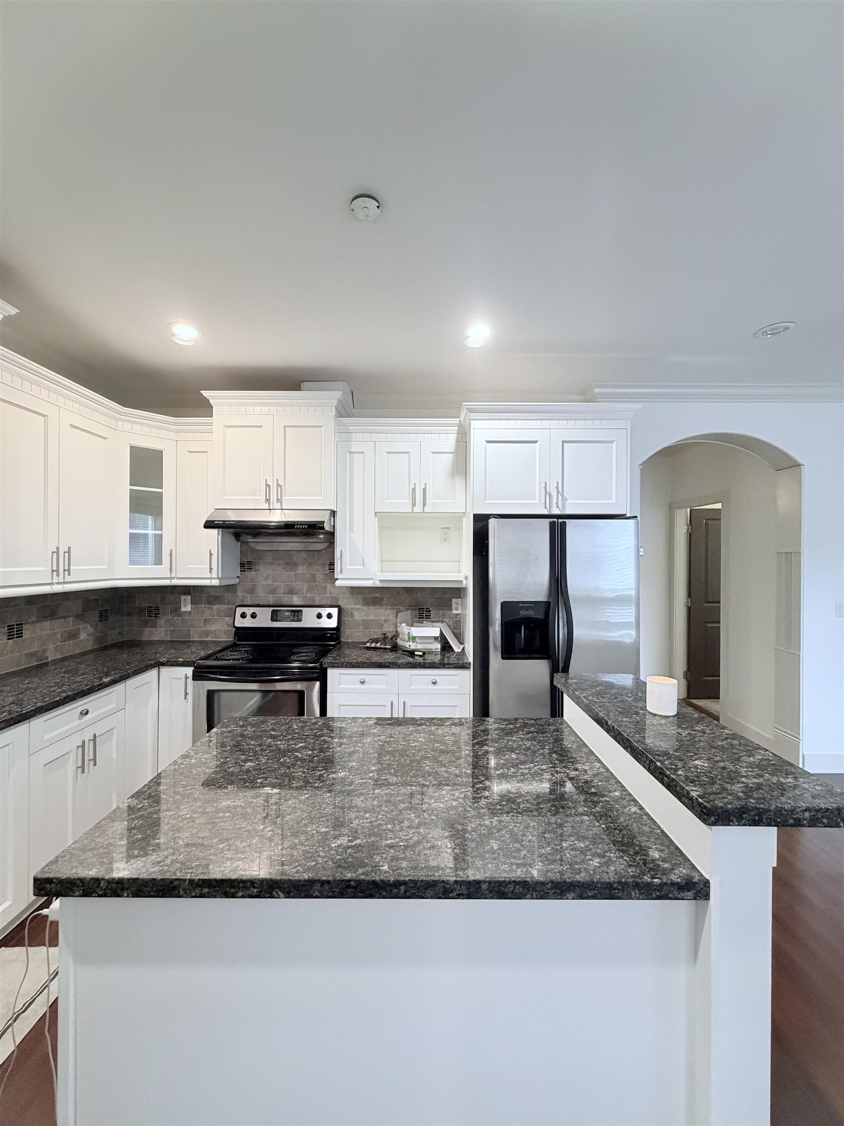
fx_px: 455
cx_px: 422
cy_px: 563
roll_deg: -0.5
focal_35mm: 14
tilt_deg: -0.5
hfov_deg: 85.7
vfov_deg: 102.1
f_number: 2.2
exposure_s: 1/60
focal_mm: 2.22
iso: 500
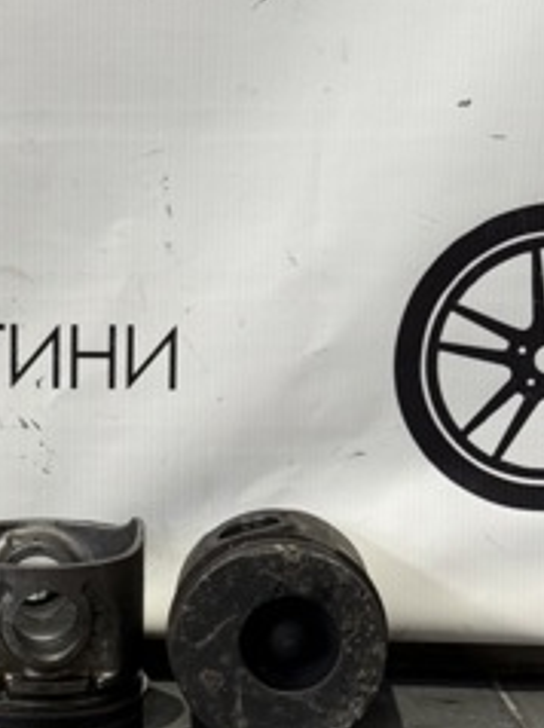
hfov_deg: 15.1
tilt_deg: -13.6
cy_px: 520
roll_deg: -0.1
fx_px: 2036
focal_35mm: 97
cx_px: 69
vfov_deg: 20.1
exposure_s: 1/50
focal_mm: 6.76
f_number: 1.78
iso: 160
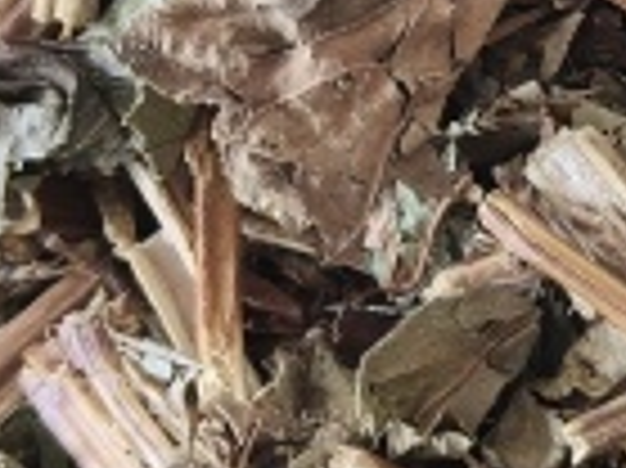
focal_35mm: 138
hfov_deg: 14.1
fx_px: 2493
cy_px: -14
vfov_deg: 10.6
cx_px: 635
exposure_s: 1/69
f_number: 1.8
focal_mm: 5.59
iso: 125
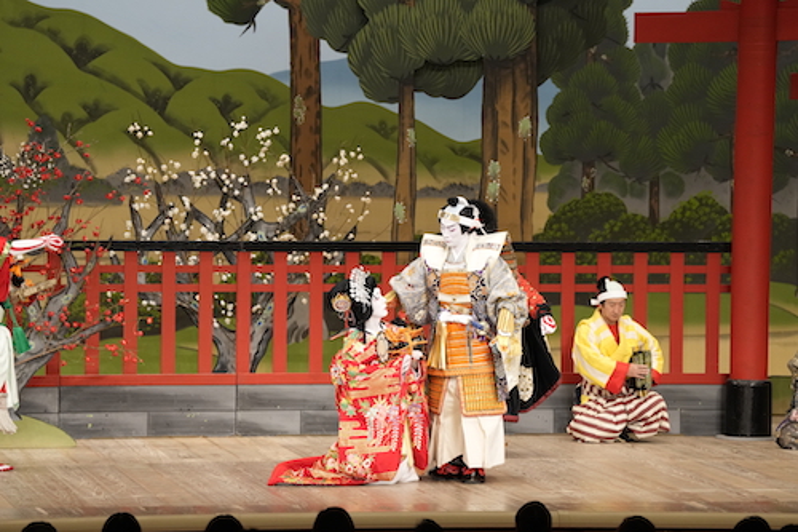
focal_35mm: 200
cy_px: 266
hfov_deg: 10.3
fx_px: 4432
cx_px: 399
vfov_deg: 6.9
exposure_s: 1/320
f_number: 5
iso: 2500
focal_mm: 200
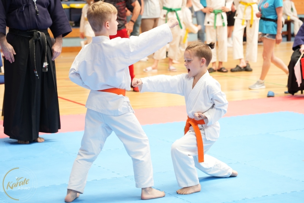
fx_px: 886
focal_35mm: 105
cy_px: 102
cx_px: 152
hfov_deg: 19.5
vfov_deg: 13.0
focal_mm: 105
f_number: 5
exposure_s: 1/125
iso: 800
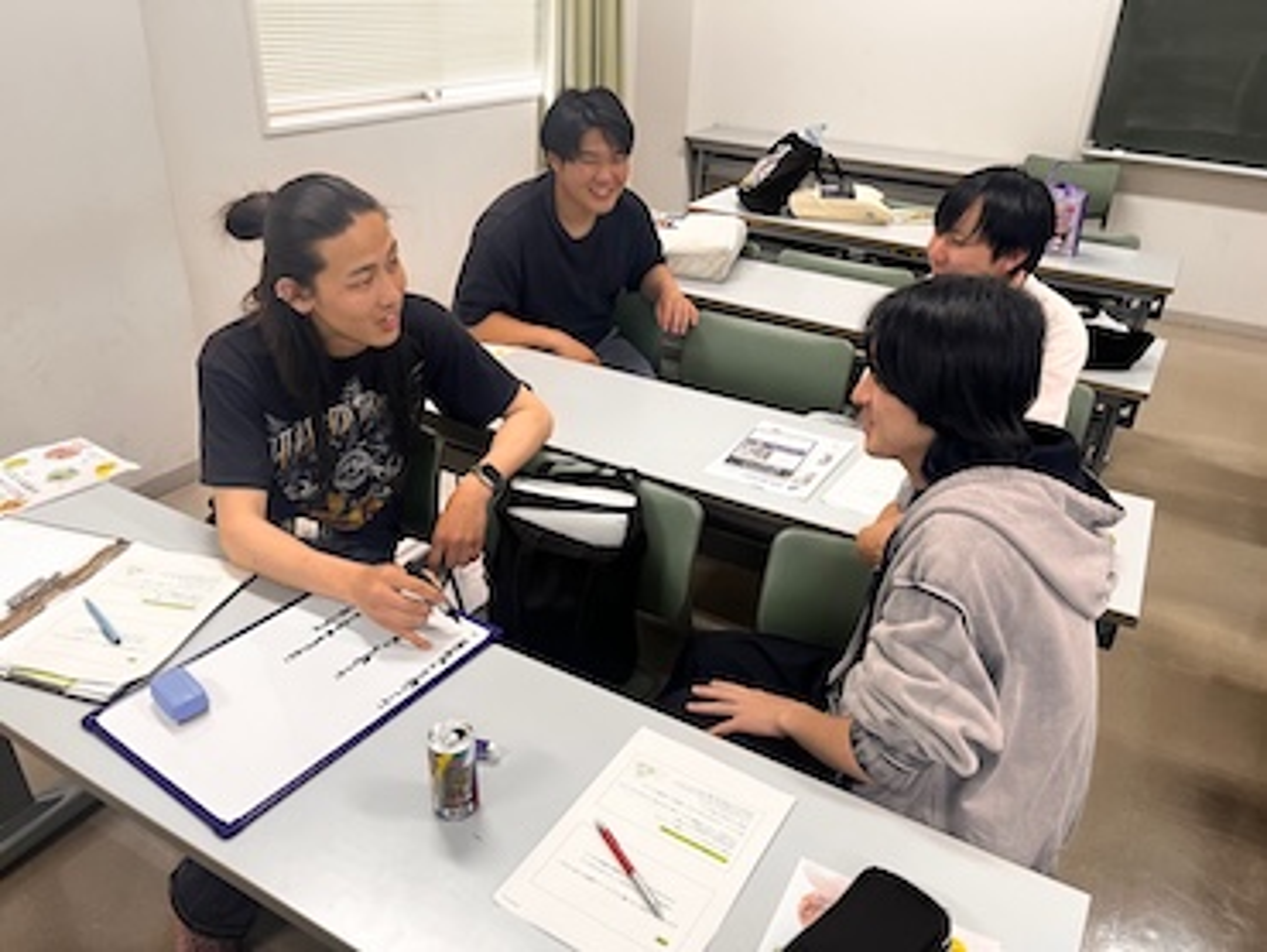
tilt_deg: -28.1
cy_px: 476
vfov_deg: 53.1
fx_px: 952
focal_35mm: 26
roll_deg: -3.7
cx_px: 634
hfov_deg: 67.3
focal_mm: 5.1
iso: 100
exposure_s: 1/60
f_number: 1.6
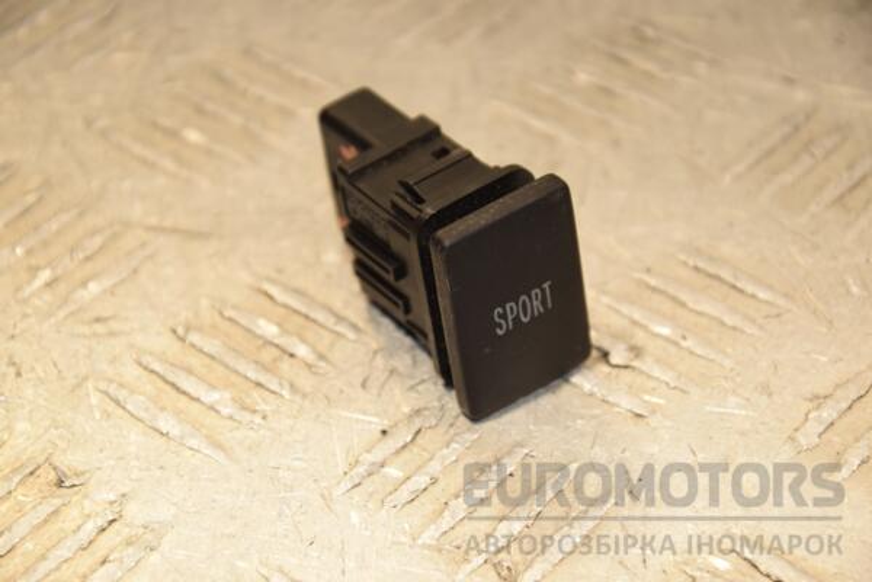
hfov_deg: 13.0
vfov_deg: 8.7
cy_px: 291
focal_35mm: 158
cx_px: 436
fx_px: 3815
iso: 800
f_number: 7.1
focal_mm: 105
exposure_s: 1/200
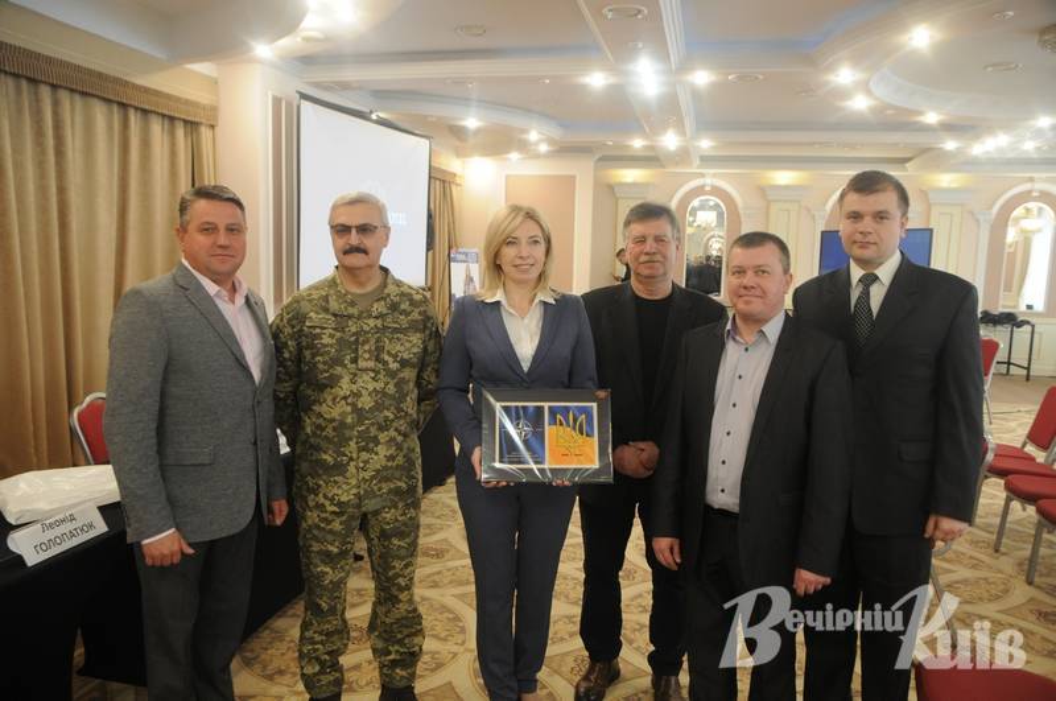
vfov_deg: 45.5
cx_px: 528
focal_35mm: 28
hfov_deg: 64.6
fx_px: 835
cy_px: 350
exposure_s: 1/50
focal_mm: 19
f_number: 3.2
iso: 800
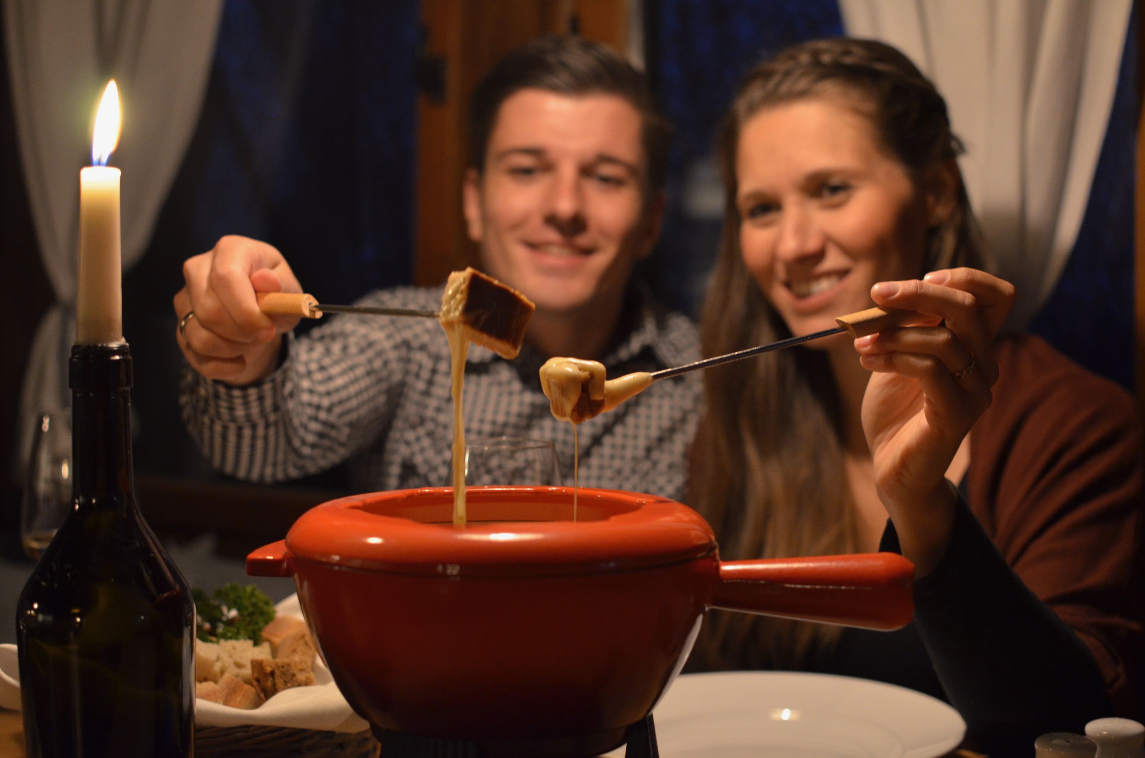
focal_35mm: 52
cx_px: 572
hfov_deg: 37.9
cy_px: 379
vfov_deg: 25.6
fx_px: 1666
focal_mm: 35
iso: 800
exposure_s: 1/30
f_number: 2.8
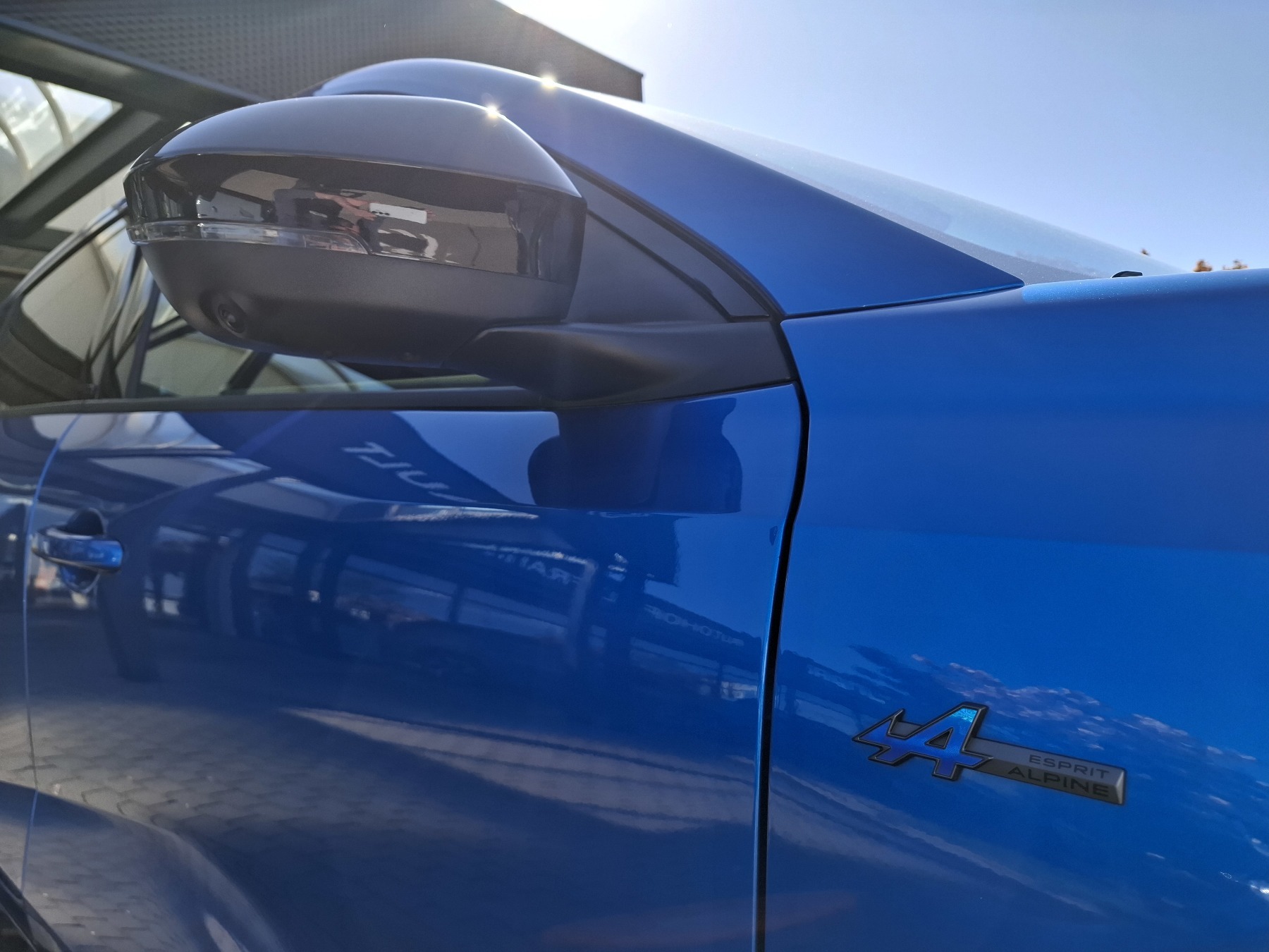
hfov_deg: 73.9
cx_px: 634
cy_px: 476
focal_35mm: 23
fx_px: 843
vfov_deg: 58.9
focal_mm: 5.54
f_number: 1.8
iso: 50
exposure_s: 1/935
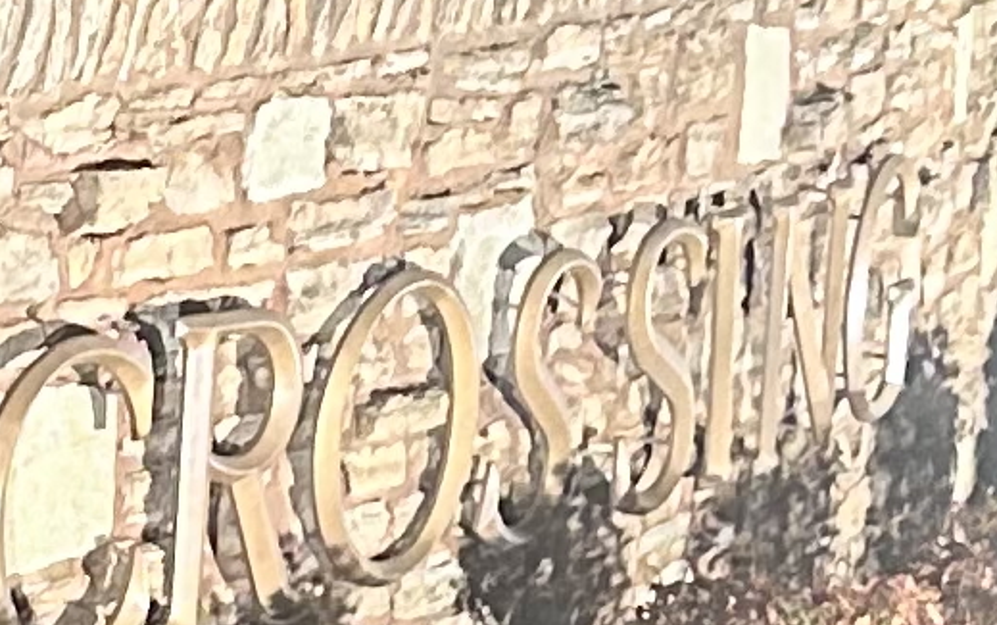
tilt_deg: -9.8
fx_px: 5818
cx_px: 211
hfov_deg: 9.8
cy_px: 542
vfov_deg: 6.1
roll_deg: -3.5
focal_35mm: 214
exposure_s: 1/60
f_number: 1.5
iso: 400
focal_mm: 5.7
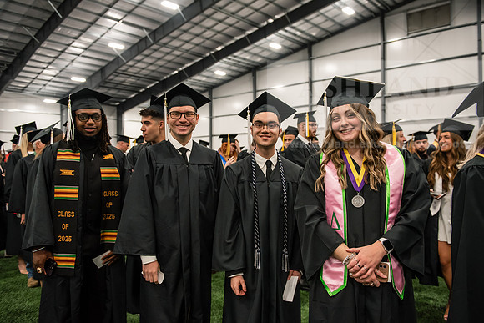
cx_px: 242
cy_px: 162
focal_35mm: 28
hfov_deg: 65.5
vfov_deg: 46.4
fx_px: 377
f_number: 3.5
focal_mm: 28
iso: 2500
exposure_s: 1/200
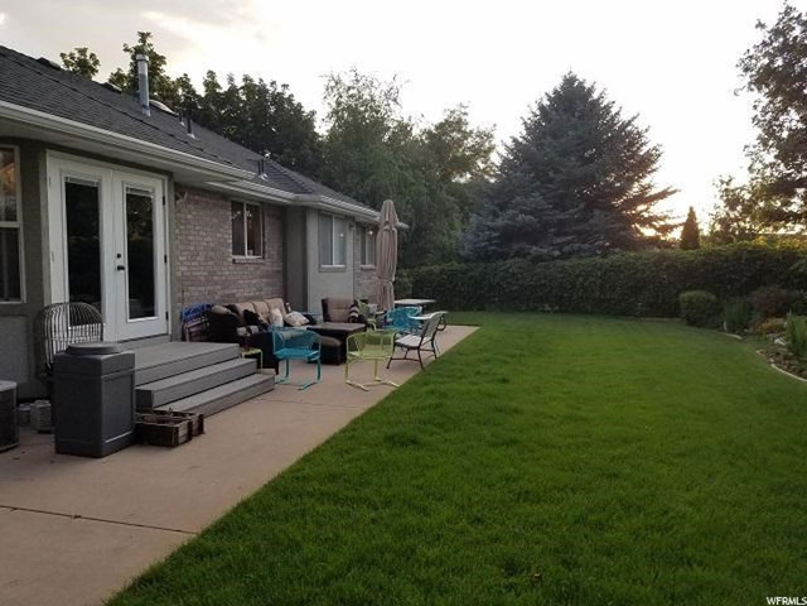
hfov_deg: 67.3
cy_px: 303
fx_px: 606
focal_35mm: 26
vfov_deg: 53.1
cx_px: 404
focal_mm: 4.2
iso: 50
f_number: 1.7
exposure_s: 1/314
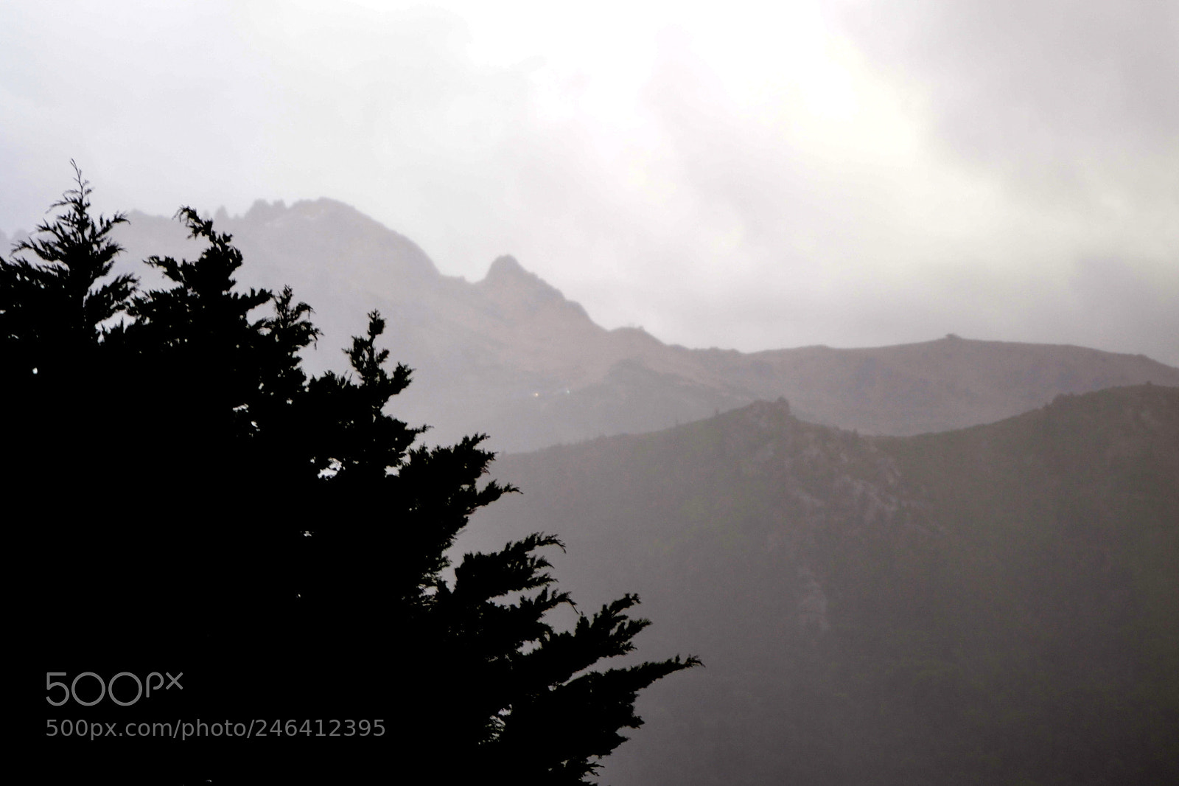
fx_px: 2701
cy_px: 393
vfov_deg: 16.5
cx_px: 590
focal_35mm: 82
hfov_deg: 24.6
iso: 100
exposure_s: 1/10
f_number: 5.6
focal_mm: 55
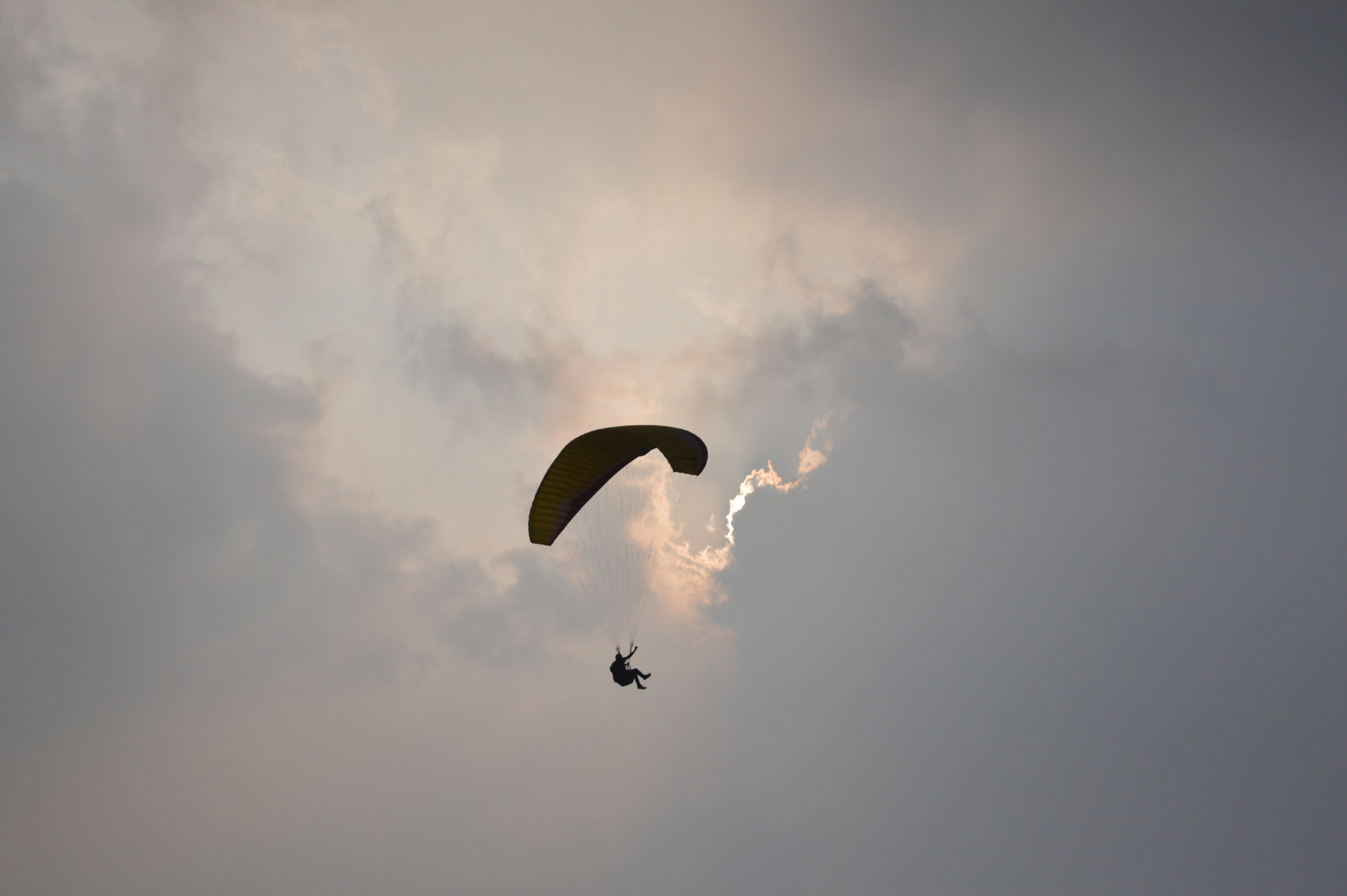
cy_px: 448
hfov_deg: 43.6
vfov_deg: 29.8
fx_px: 1682
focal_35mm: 45
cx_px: 674
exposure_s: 1/3200
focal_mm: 30
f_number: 6.3
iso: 400
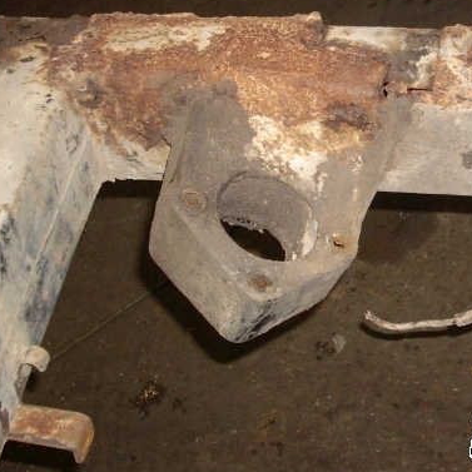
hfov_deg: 26.1
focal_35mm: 65
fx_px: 1003
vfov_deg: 26.3
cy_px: 153
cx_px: 356
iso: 200
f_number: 2.8
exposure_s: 1/60
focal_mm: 6.2
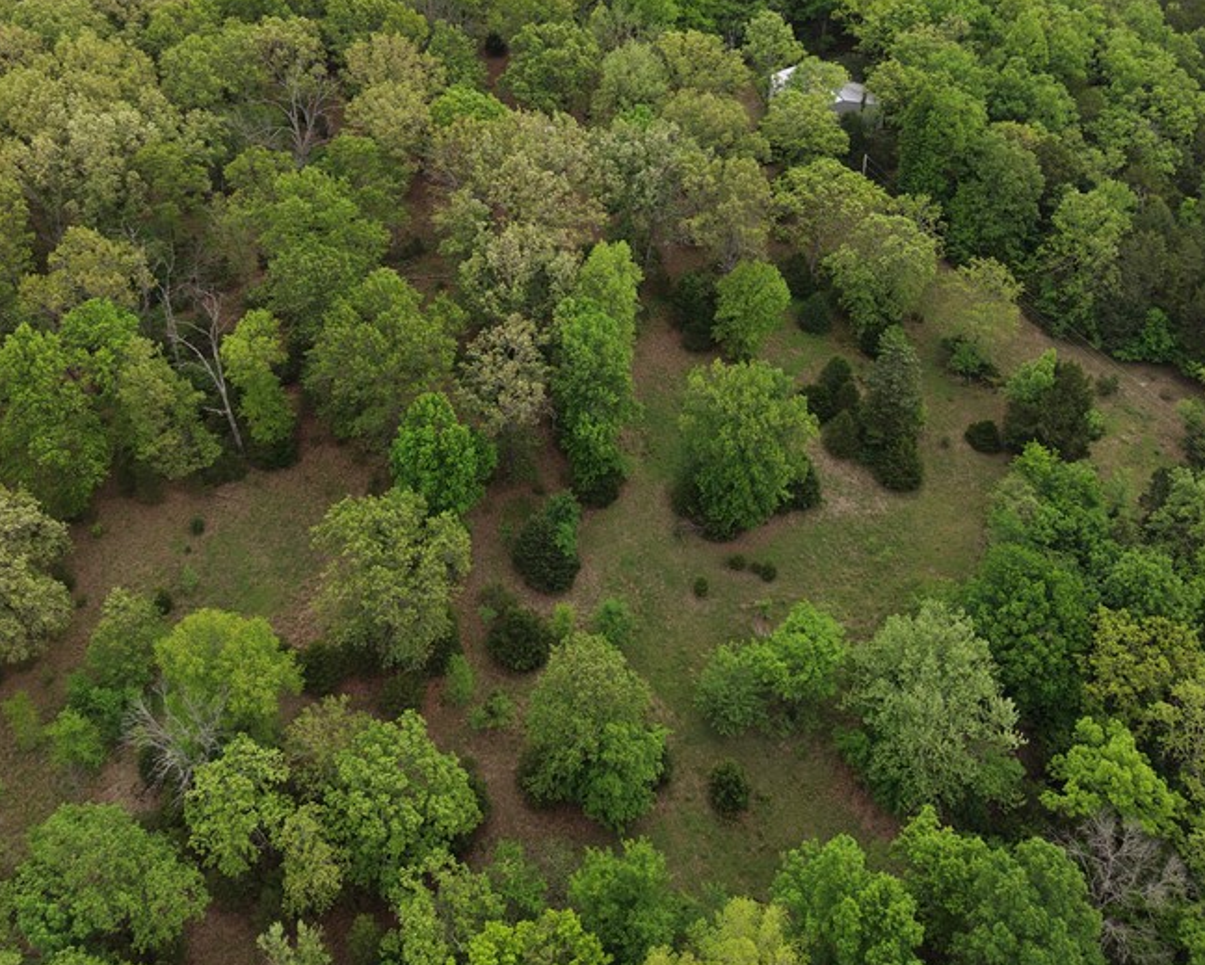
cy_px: 258
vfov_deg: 39.2
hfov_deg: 49.0
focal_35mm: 37
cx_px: 576
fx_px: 1320
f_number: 1.8
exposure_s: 1/725
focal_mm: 8.67
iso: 100
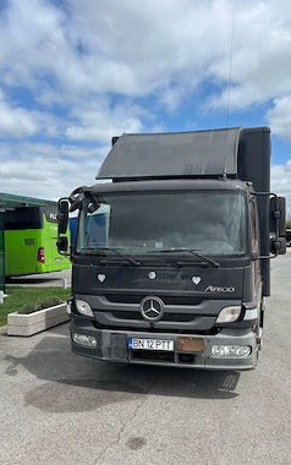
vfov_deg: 64.6
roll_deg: +0.9
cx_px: 181
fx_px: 367
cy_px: 235
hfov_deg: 42.9
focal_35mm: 29
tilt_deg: -0.2
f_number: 1.6
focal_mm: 5.96
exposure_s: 1/3937
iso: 50
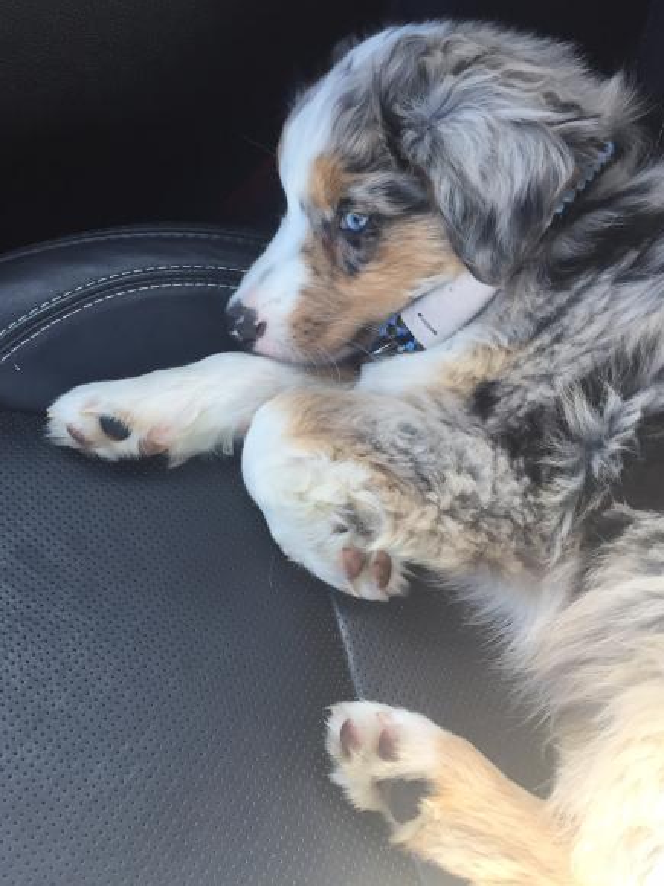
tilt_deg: -57.4
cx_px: 331
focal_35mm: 30
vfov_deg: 60.0
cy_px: 429
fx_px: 767
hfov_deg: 46.8
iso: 32
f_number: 2.2
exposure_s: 1/40
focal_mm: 4.15
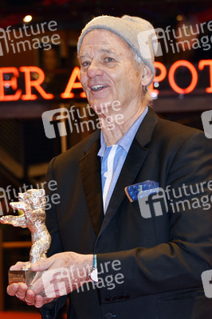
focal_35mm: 90
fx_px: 796
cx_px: 106
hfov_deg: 15.2
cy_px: 160
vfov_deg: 22.6
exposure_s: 1/125
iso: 400
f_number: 5.6
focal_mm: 90
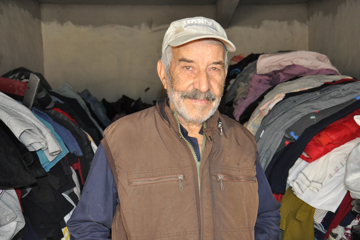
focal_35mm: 42
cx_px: 180
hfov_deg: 46.4
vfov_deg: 31.9
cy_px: 120
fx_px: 420
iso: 800
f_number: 4
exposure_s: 1/60
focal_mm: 28
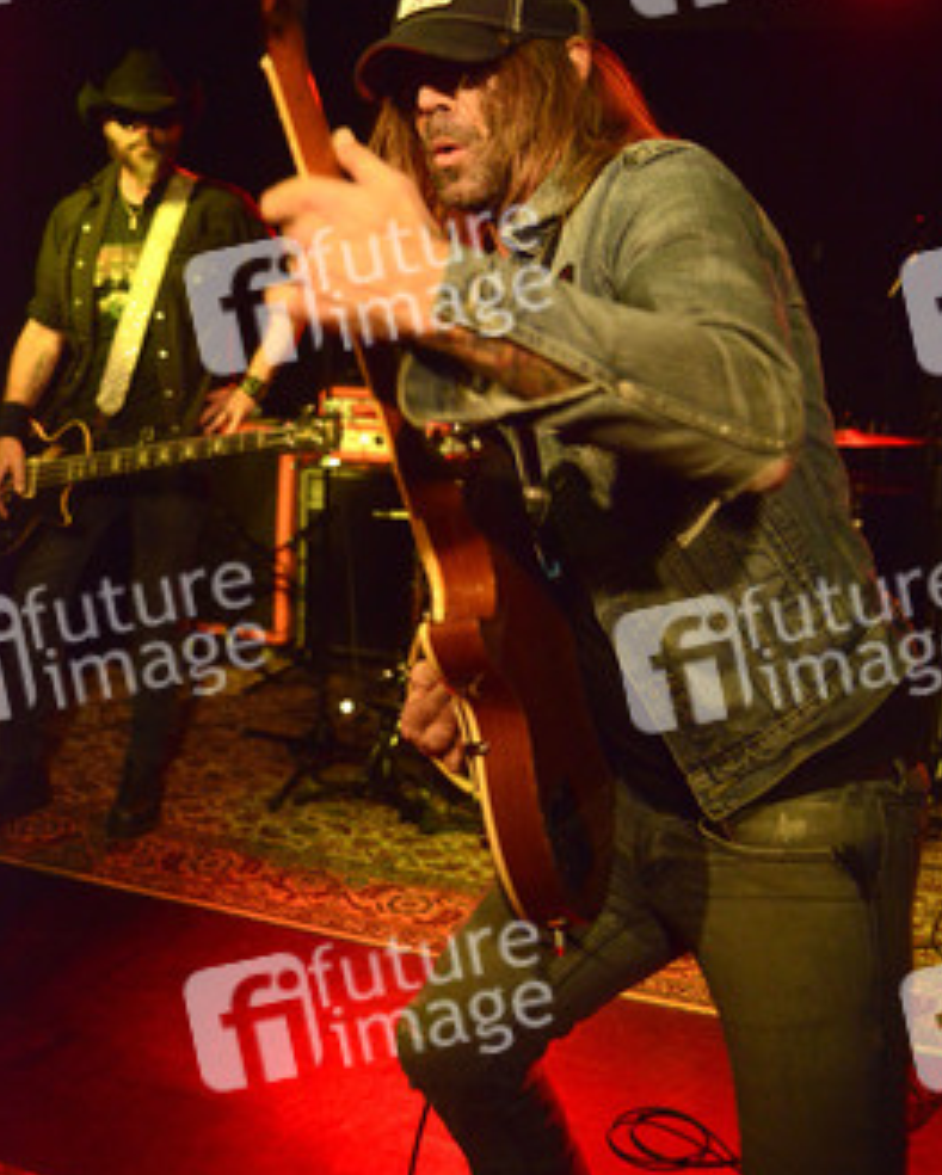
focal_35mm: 40
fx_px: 1392
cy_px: 469
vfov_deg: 45.5
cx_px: 473
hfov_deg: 37.4
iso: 10159
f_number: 3.3
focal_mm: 35
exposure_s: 1/125
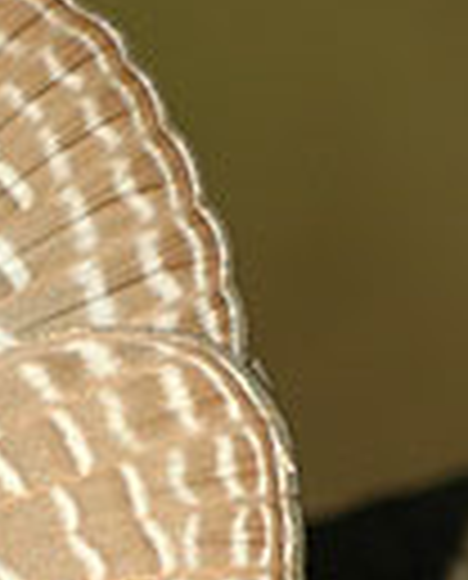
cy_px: 429
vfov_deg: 1.3
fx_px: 25280
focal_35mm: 1467
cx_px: 54
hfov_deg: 1.1
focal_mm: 300
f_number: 5.6
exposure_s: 1/1000
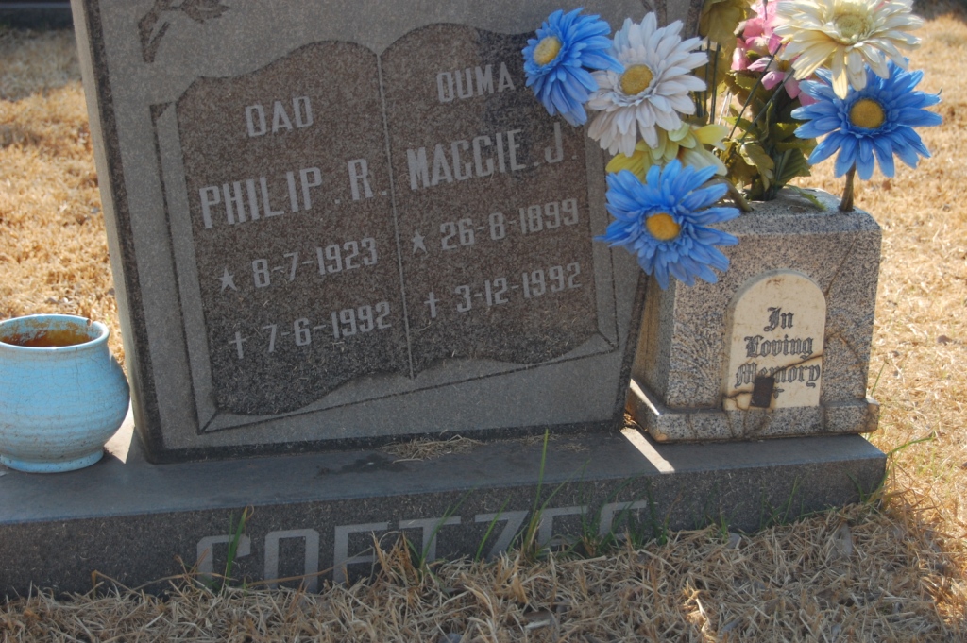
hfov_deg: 27.0
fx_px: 2013
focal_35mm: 75
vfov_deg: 18.2
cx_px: 484
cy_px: 322
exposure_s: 1/400
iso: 400
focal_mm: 50
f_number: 7.1
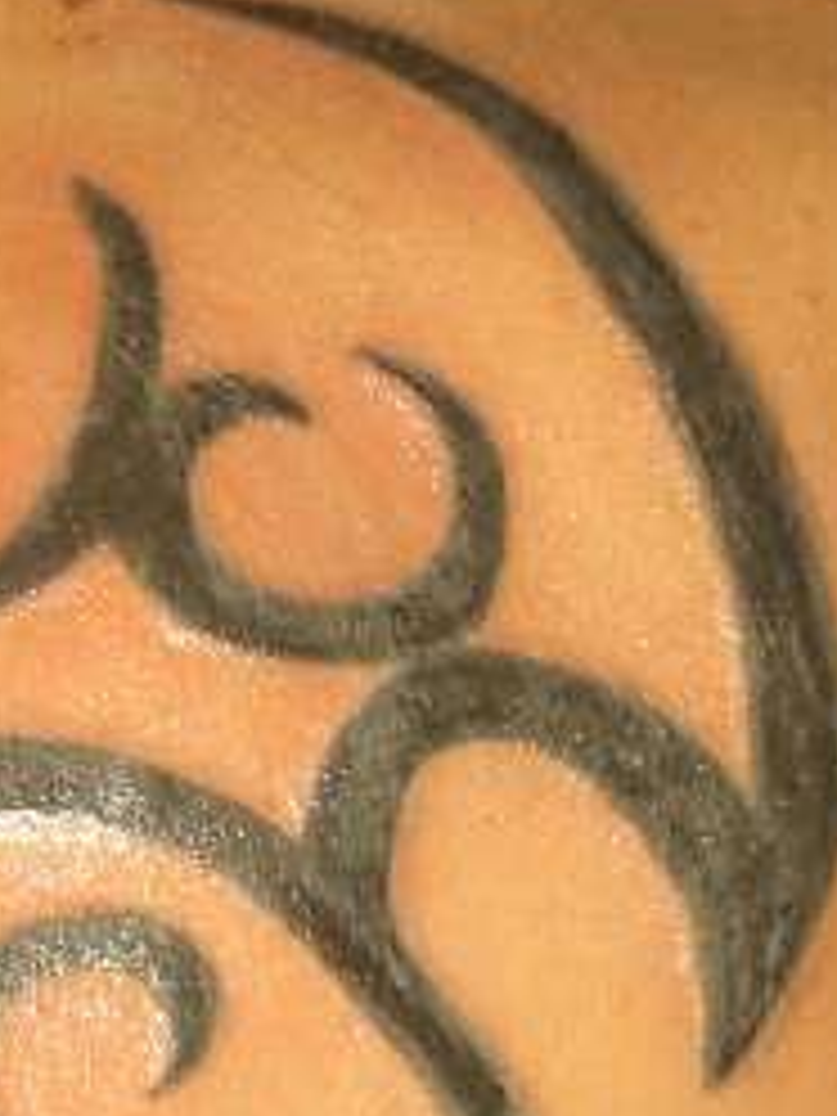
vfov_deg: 16.6
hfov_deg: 13.0
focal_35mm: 113
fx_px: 3643
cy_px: 1377
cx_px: 162
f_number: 2.6
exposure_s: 1/60
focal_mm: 5.8
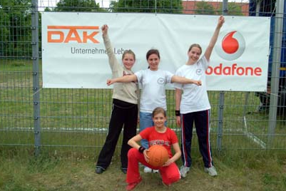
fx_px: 294
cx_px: 152
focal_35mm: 37
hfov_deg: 51.8
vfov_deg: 36.0
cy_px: 98
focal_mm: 22
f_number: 9.5
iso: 400
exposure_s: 1/350
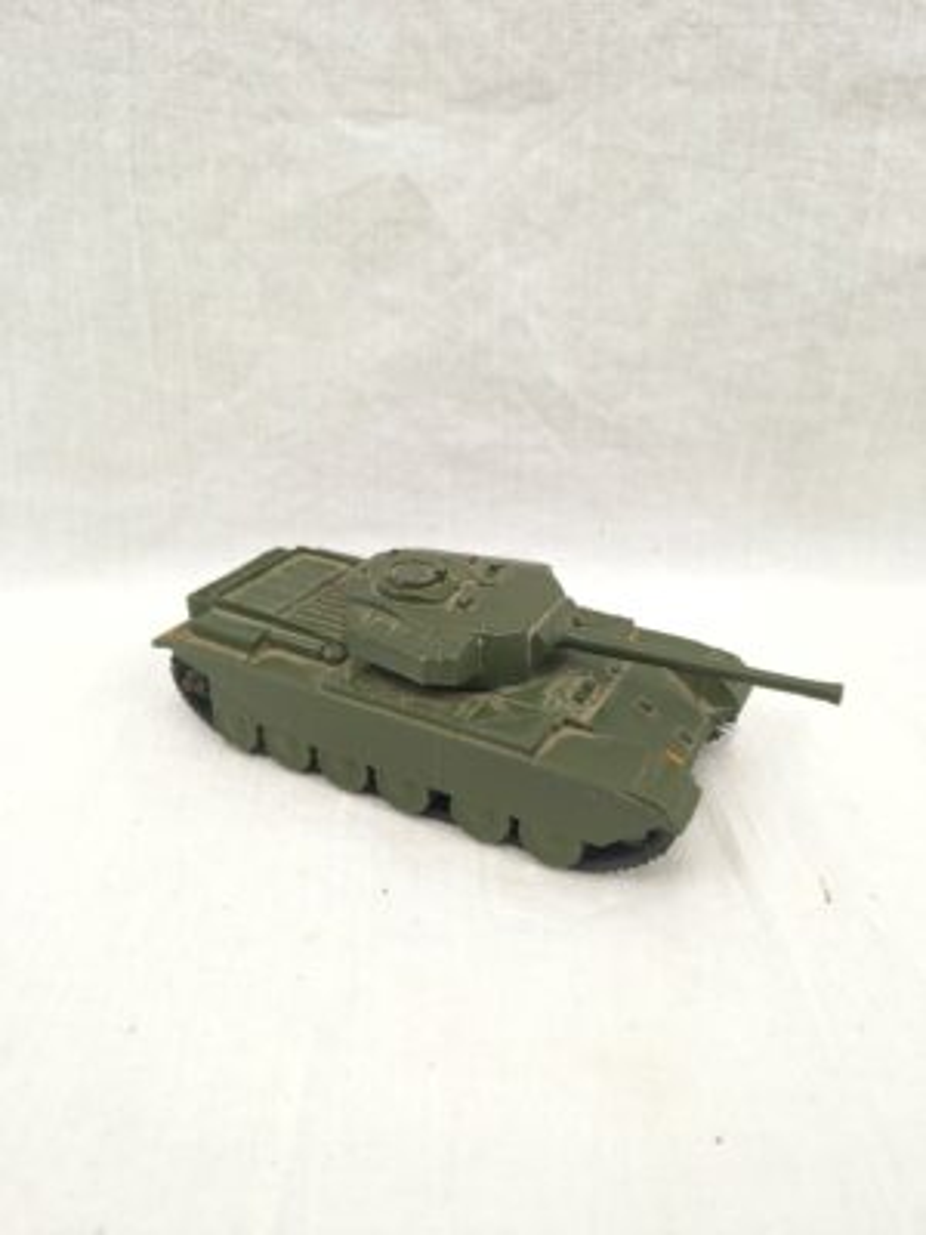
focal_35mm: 24
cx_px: 463
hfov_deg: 56.8
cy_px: 618
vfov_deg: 71.6
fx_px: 856
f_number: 1.8
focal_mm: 5.56
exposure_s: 1/100
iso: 233
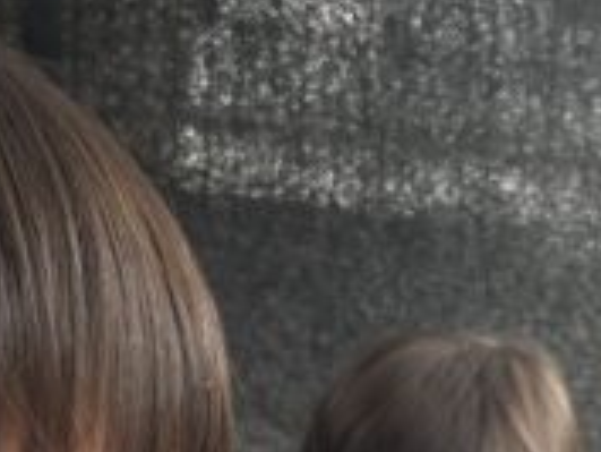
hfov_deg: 17.0
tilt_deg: -7.0
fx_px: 1963
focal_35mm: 113
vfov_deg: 11.9
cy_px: 867
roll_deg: -2.4
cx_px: 604
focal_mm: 5.7
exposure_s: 1/418
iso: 50
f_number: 1.5
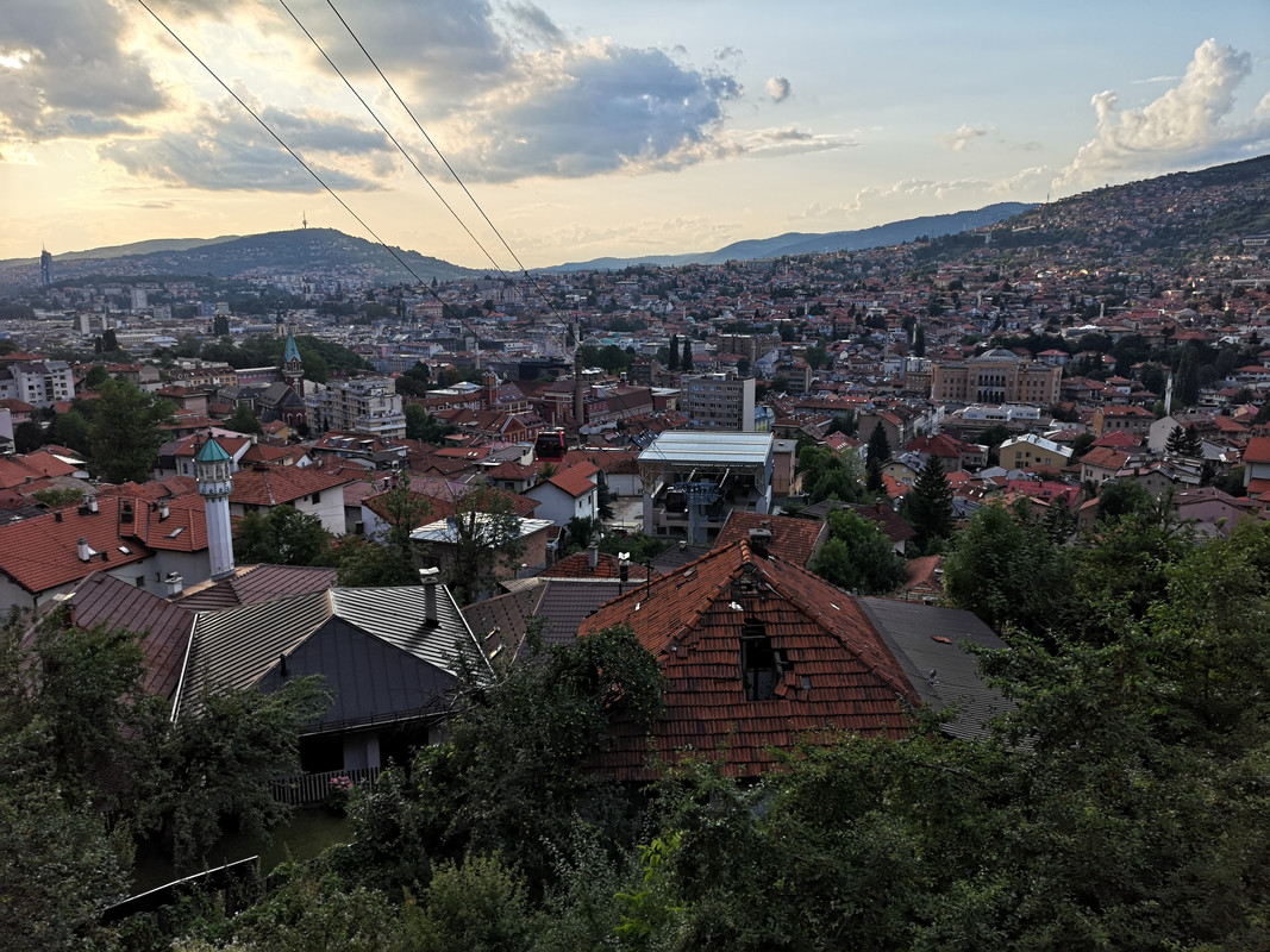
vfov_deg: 51.3
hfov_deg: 65.3
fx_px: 990
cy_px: 476
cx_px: 635
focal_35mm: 27
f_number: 1.8
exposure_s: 1/2208
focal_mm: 3.95
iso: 50
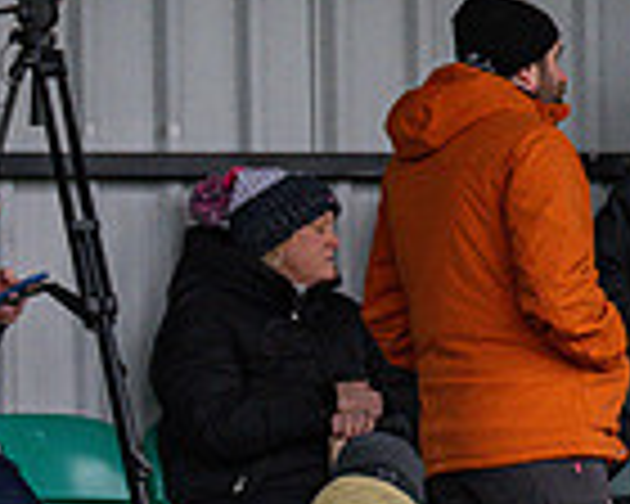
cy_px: 515
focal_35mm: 1169
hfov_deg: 1.7
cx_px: -518
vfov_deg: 1.3
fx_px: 21797
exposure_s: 1/640
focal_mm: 300
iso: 2200
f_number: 2.8
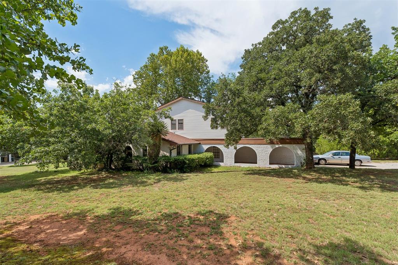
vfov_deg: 77.3
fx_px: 166
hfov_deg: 100.4
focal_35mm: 15
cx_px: 199
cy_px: 132
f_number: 7.1
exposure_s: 1/640
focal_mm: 10
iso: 200
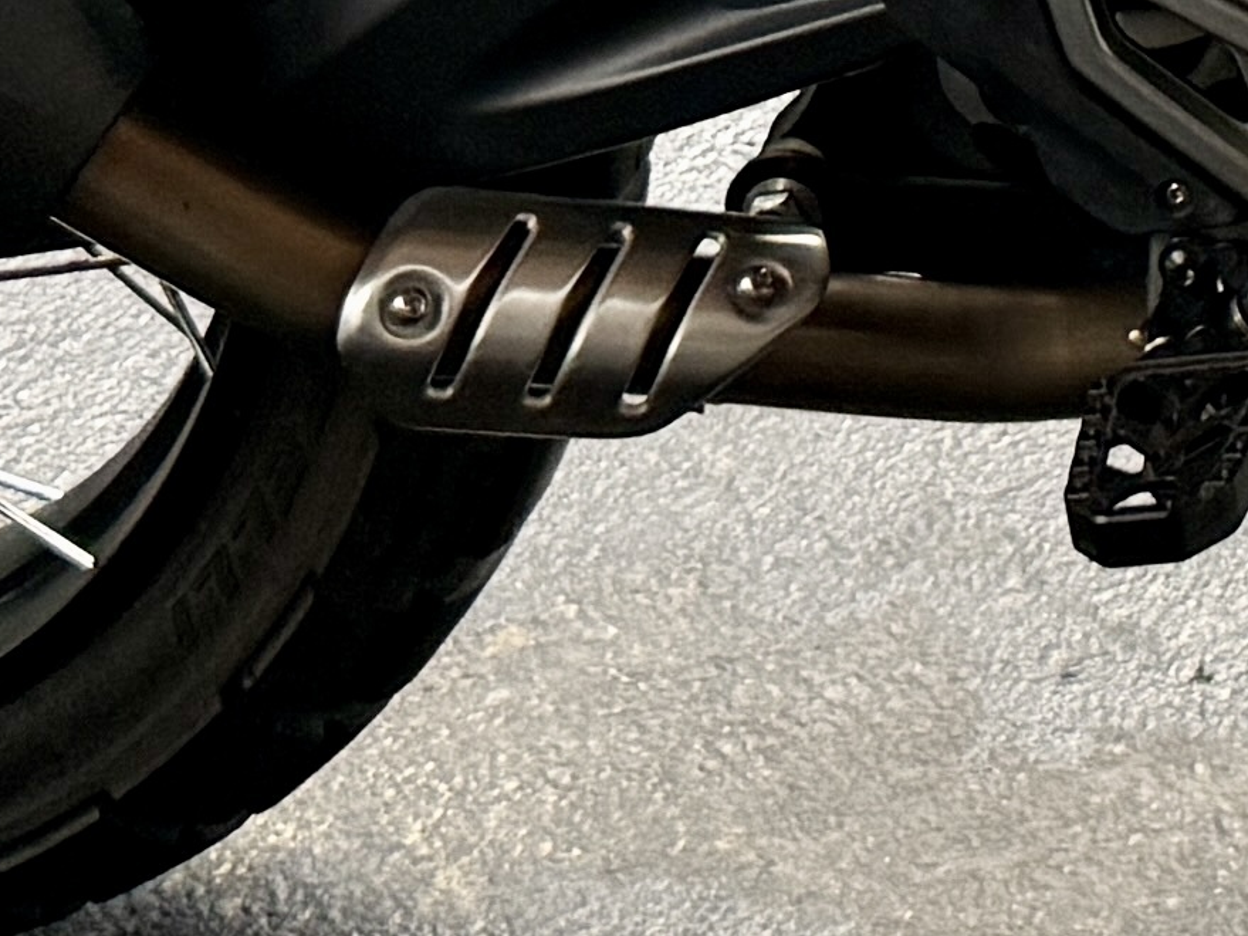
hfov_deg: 12.1
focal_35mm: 156
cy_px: -1095
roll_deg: +2.9
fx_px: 5623
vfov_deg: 8.8
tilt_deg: -21.7
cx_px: 1897
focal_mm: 6.76
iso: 200
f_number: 1.78
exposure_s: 1/63
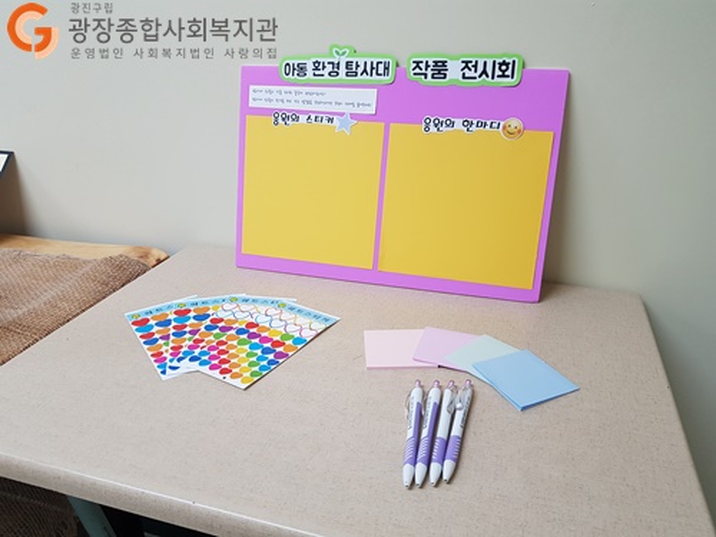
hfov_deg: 67.3
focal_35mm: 26
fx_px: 538
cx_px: 358
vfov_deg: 53.1
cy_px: 268
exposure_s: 1/60
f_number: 1.7
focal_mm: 4.3
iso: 100
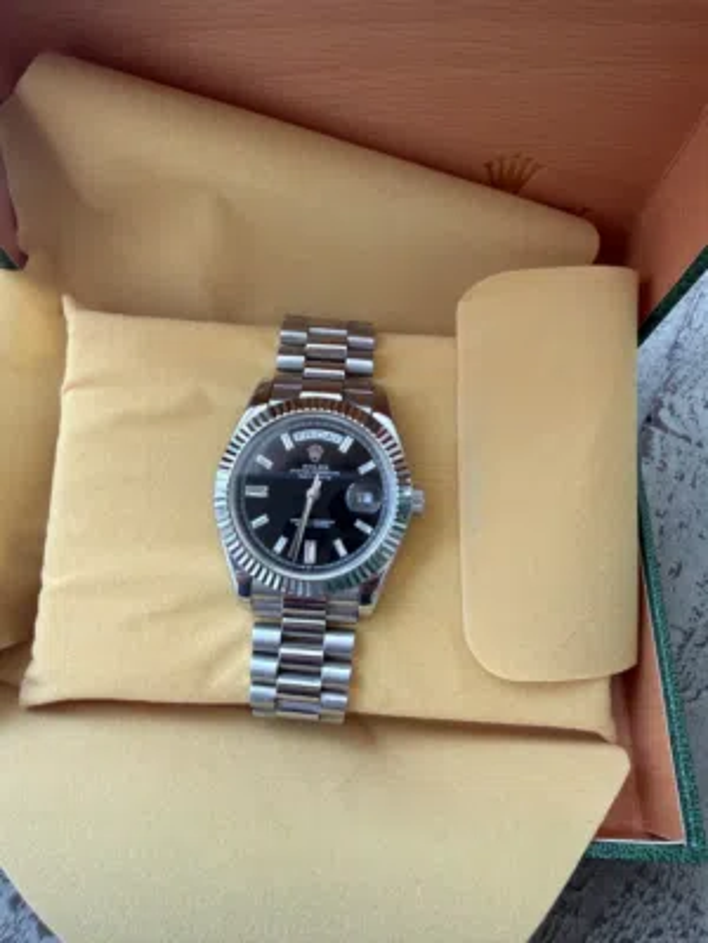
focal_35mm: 24
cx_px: 354
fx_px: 654
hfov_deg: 56.8
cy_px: 472
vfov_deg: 71.6
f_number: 2.2
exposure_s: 1/99
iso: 80
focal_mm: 2.22
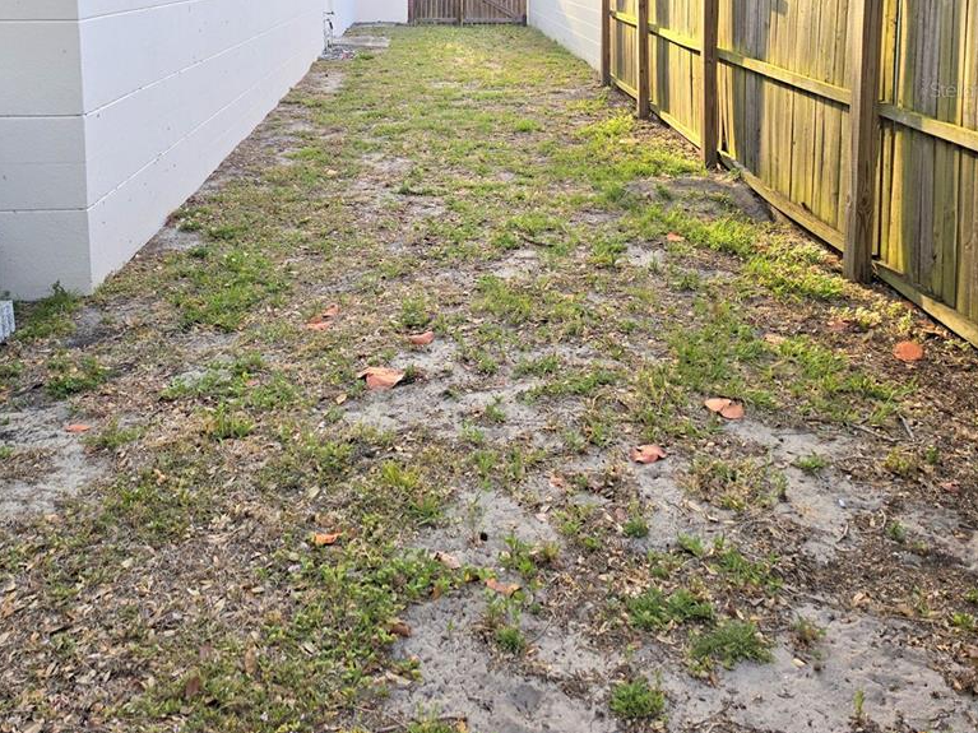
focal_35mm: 36
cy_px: 89
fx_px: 1017
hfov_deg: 51.3
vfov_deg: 37.4
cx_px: 446
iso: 64
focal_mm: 6.5
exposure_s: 1/4235
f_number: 1.4
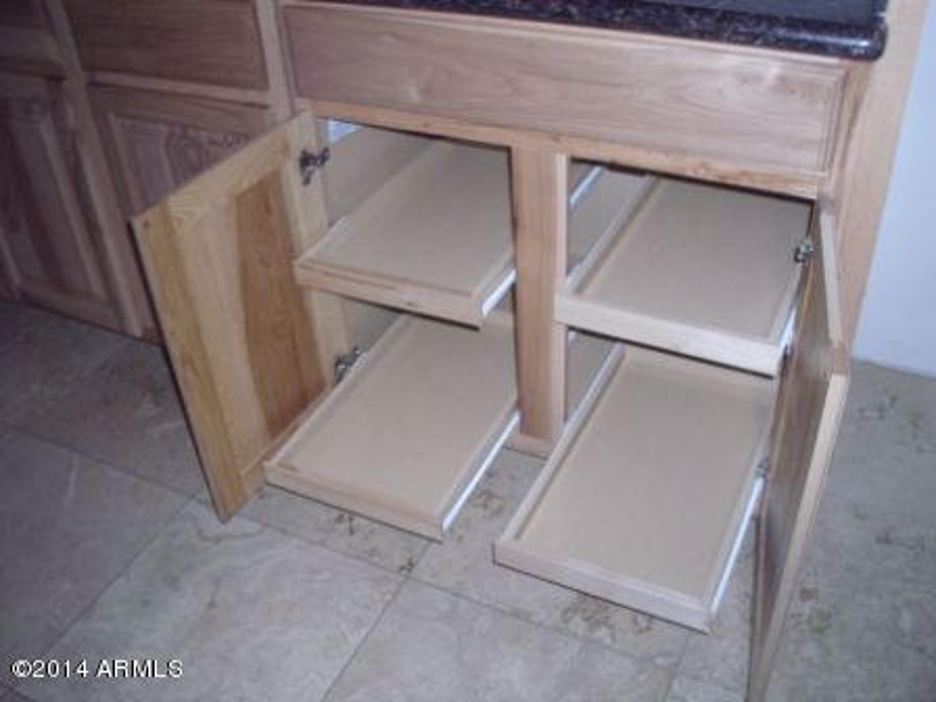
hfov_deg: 49.0
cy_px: 351
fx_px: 1028
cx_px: 468
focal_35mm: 38
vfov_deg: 37.7
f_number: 7.3
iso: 400
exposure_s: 1/60
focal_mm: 6.3
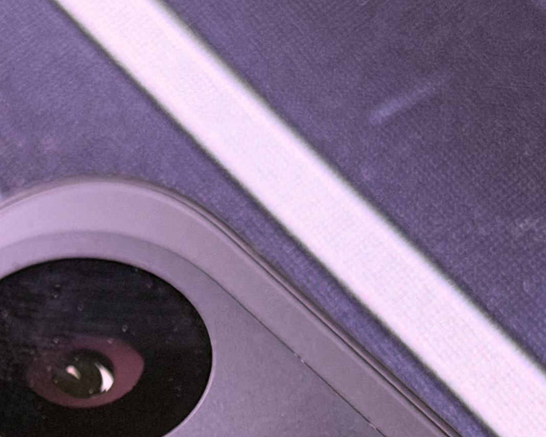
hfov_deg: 10.9
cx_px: 74
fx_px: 2845
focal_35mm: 176
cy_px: 549
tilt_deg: -52.5
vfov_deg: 8.7
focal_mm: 6.76
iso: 250
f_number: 1.78
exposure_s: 1/45
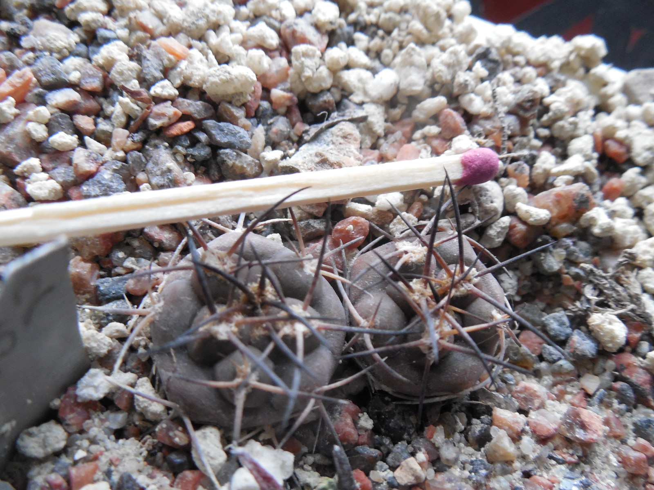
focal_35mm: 31
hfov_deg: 58.4
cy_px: 245
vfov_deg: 45.4
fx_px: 586
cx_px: 327
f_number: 3.6
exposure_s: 1/8
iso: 450
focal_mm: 5.6
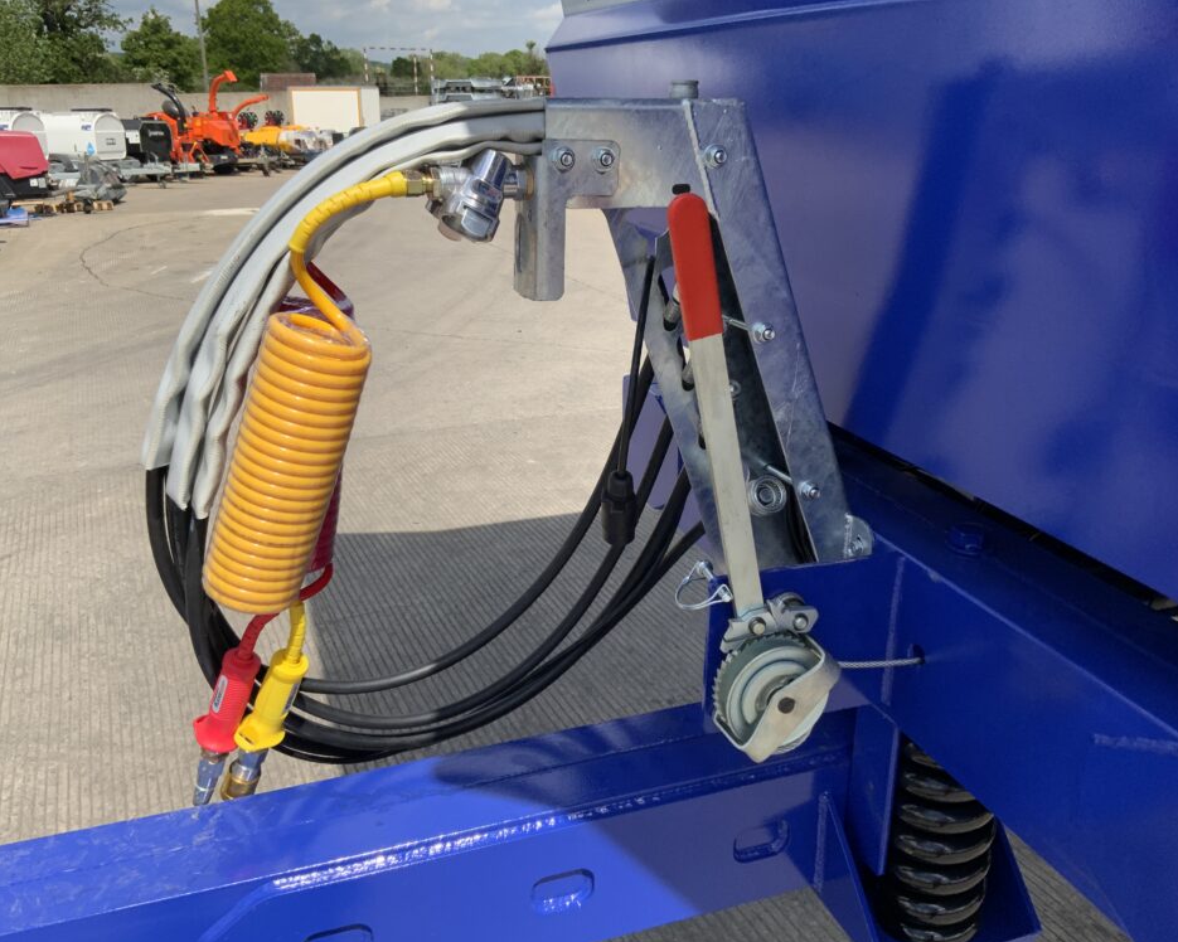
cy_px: 462
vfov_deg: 47.1
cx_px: 582
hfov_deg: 57.2
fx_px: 1081
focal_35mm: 31
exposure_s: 1/1786
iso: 16
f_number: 1.8
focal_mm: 3
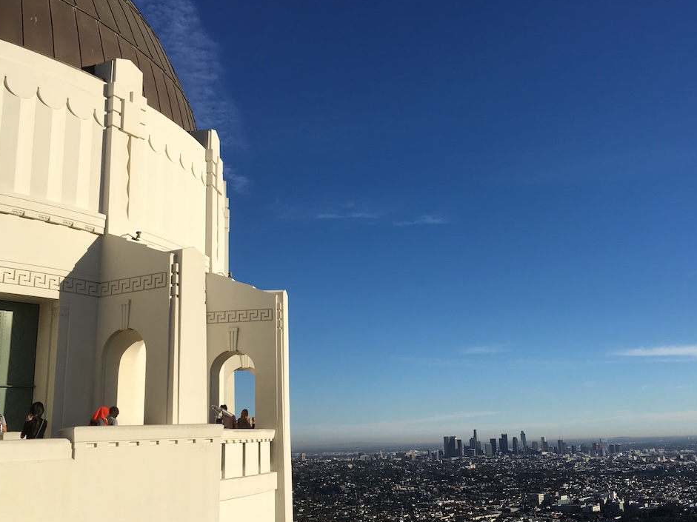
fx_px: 745
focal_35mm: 37
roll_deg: +1.6
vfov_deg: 38.6
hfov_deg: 50.1
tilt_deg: +14.7
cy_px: 247
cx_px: 362
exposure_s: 1/2198
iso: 25
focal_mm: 4.15
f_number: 2.2
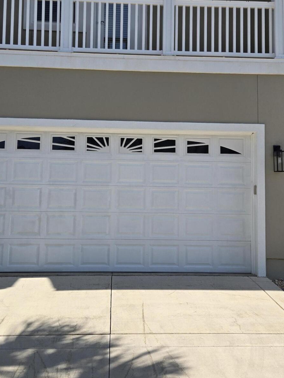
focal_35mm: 39
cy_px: 156
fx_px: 426
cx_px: 131
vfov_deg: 47.6
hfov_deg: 36.8
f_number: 1.8
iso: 40
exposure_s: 1/2921
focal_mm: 5.4
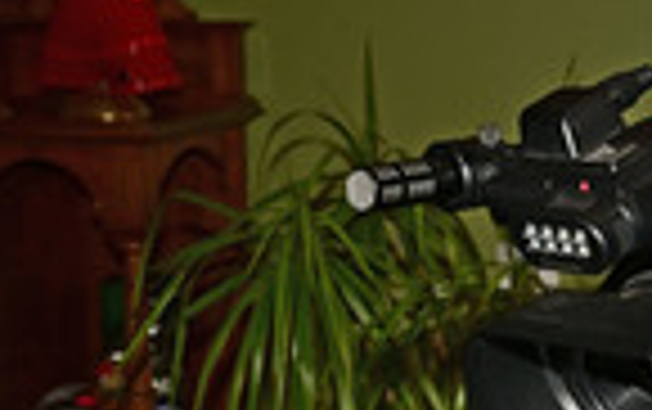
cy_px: 302
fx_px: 1975
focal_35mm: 111
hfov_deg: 17.2
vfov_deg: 11.8
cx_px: 929
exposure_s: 1/200
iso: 1000
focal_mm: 35
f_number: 6.3
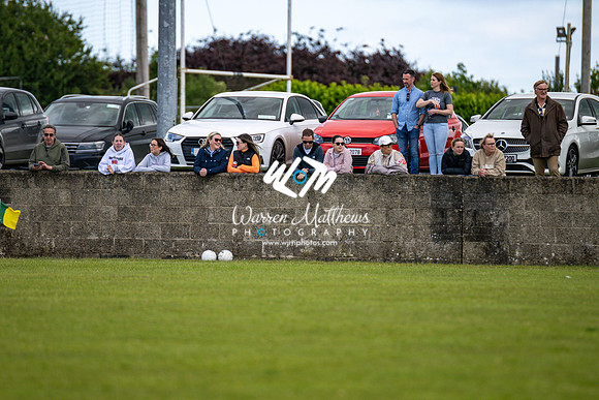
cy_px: 200
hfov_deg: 4.8
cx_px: 290
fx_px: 7100
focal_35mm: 427
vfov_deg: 3.2
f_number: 2.8
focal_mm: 300
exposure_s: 1/3200
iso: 280
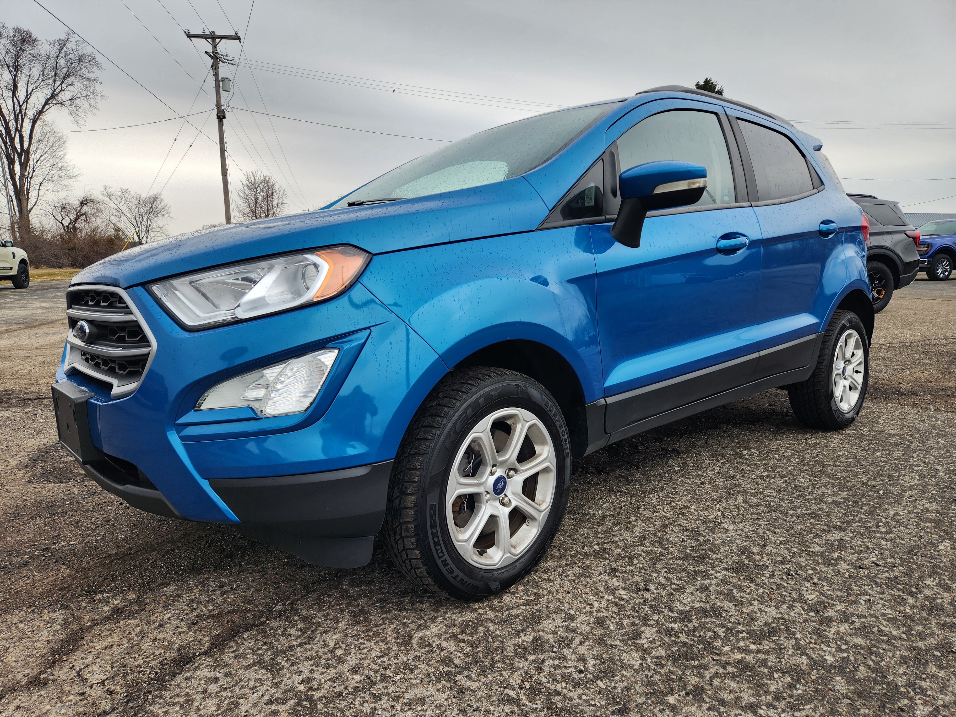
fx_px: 635
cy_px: 358
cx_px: 478
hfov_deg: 73.9
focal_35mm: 23
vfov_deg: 58.9
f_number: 1.8
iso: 25
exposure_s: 1/180
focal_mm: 5.4
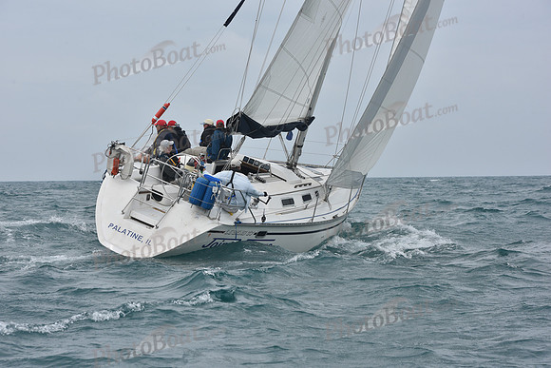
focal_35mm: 100
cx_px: 276
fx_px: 1531
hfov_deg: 20.4
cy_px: 184
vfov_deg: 13.7
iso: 250
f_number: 9
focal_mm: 100
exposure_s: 1/800
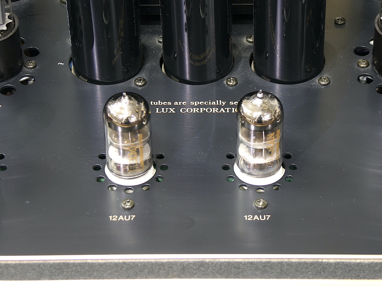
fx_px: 1269
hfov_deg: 17.1
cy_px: 143
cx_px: 191
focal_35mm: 115
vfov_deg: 12.9
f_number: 5.1
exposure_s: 1
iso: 100
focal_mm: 20.6
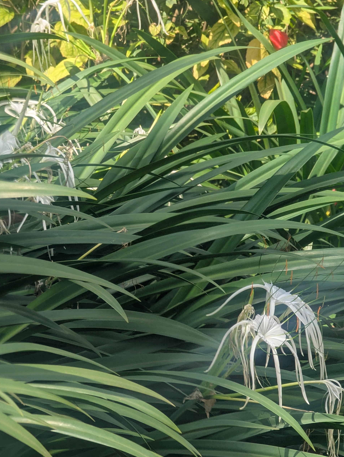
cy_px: 216
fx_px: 2247
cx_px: 84
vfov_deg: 11.6
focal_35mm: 170
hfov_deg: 8.7
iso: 45
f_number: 3.5
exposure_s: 1/299
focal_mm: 19
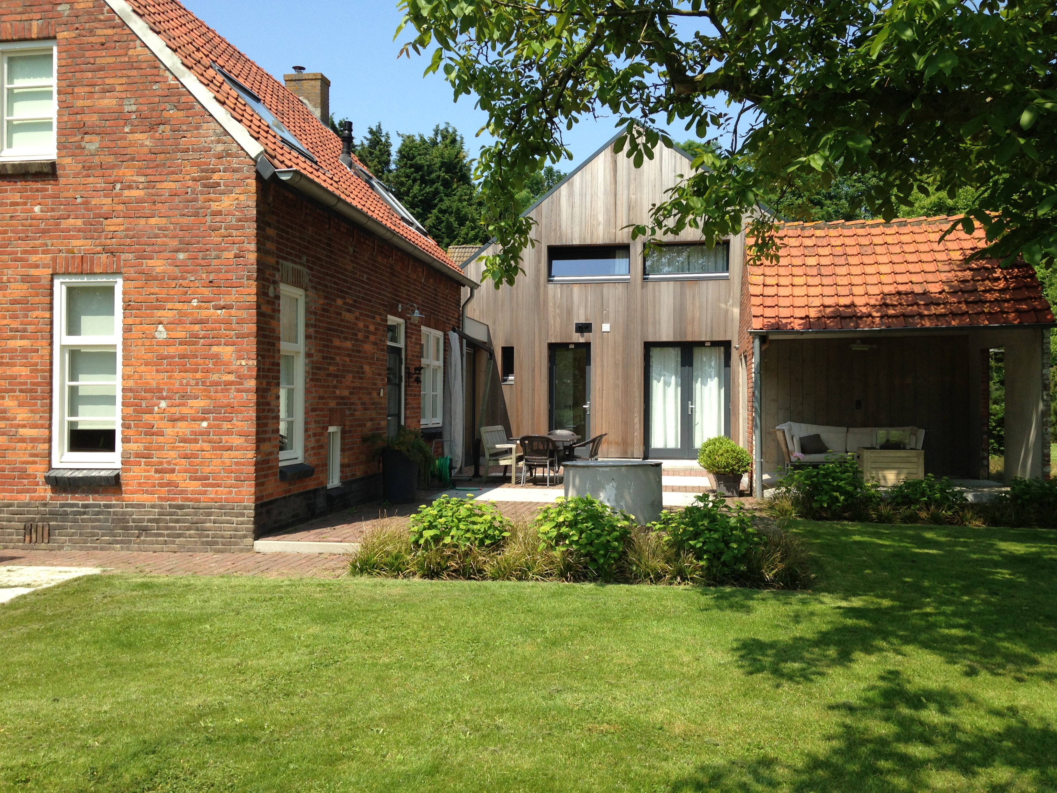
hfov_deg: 55.4
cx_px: 528
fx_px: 1008
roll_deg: +2.3
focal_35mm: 33
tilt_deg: -1.5
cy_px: 396
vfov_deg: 42.9
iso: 50
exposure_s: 1/1004
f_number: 2.4
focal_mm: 4.12
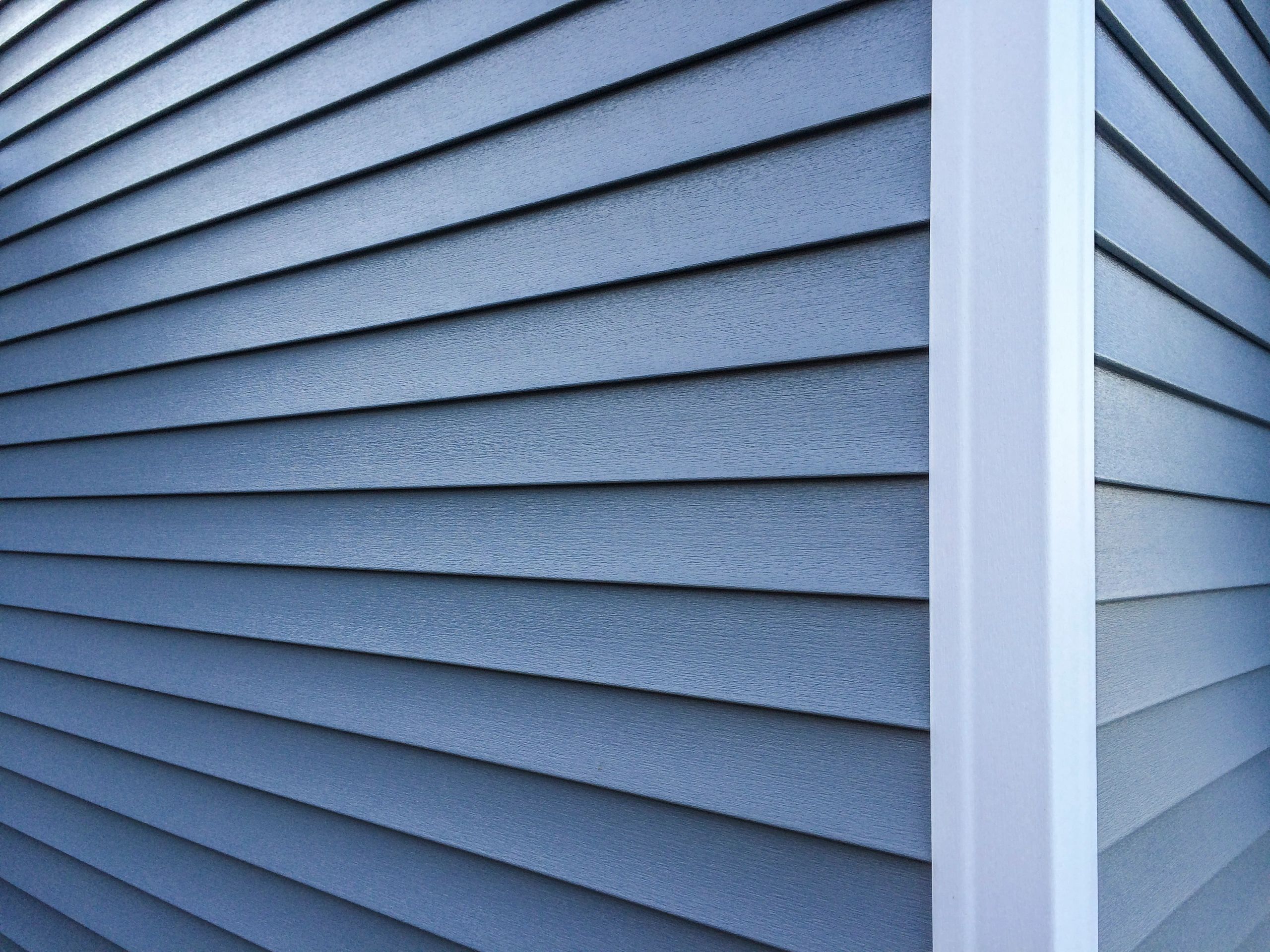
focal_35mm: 29
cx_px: 635
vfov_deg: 48.2
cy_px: 476
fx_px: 1064
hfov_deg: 61.7
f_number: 2.2
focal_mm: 4.15
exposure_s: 1/240
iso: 32
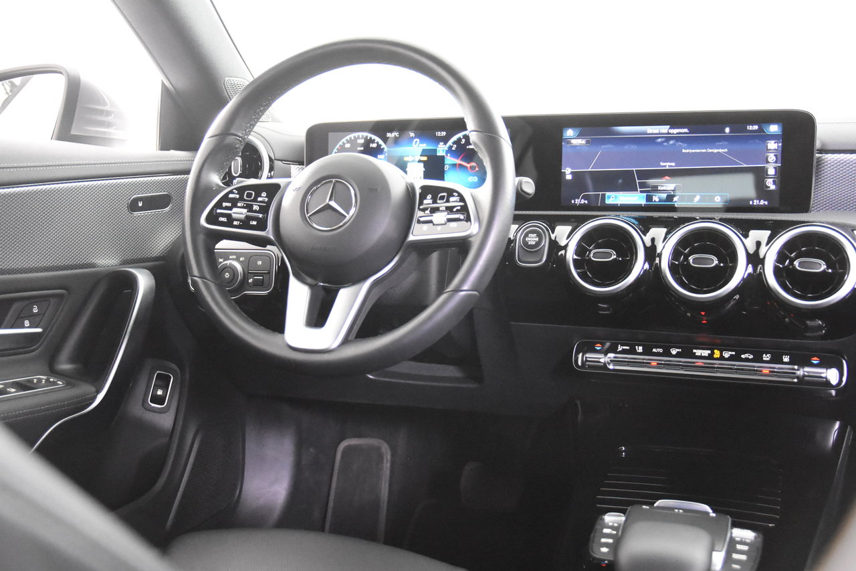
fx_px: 927
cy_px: 286
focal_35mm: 39
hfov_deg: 49.6
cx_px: 428
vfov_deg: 34.2
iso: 9000
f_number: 3.2
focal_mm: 26
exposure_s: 1/40
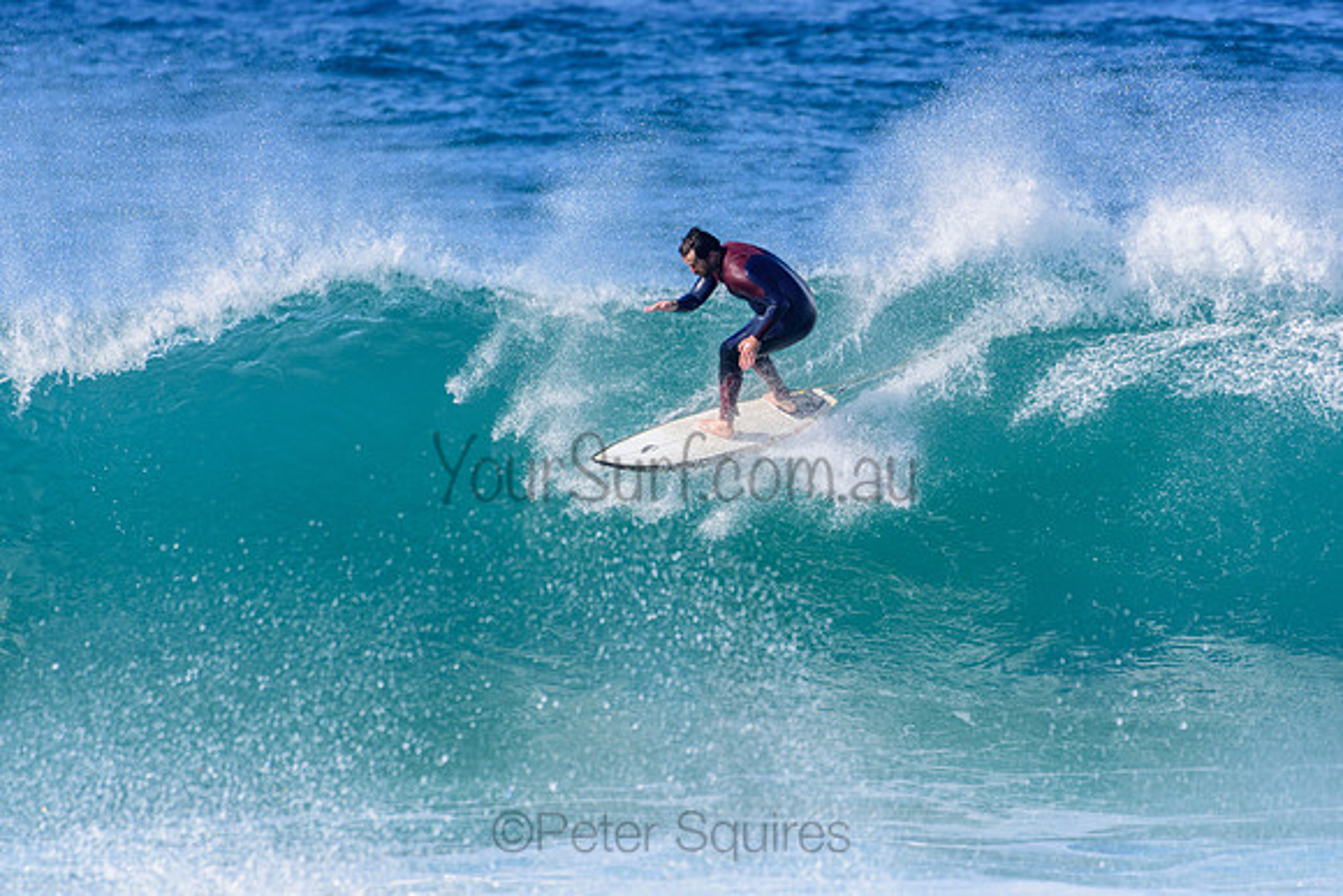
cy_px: 448
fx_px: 27984
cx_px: 672
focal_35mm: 750
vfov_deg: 1.8
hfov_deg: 2.7
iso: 360
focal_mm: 500
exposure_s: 1/2000
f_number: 5.6
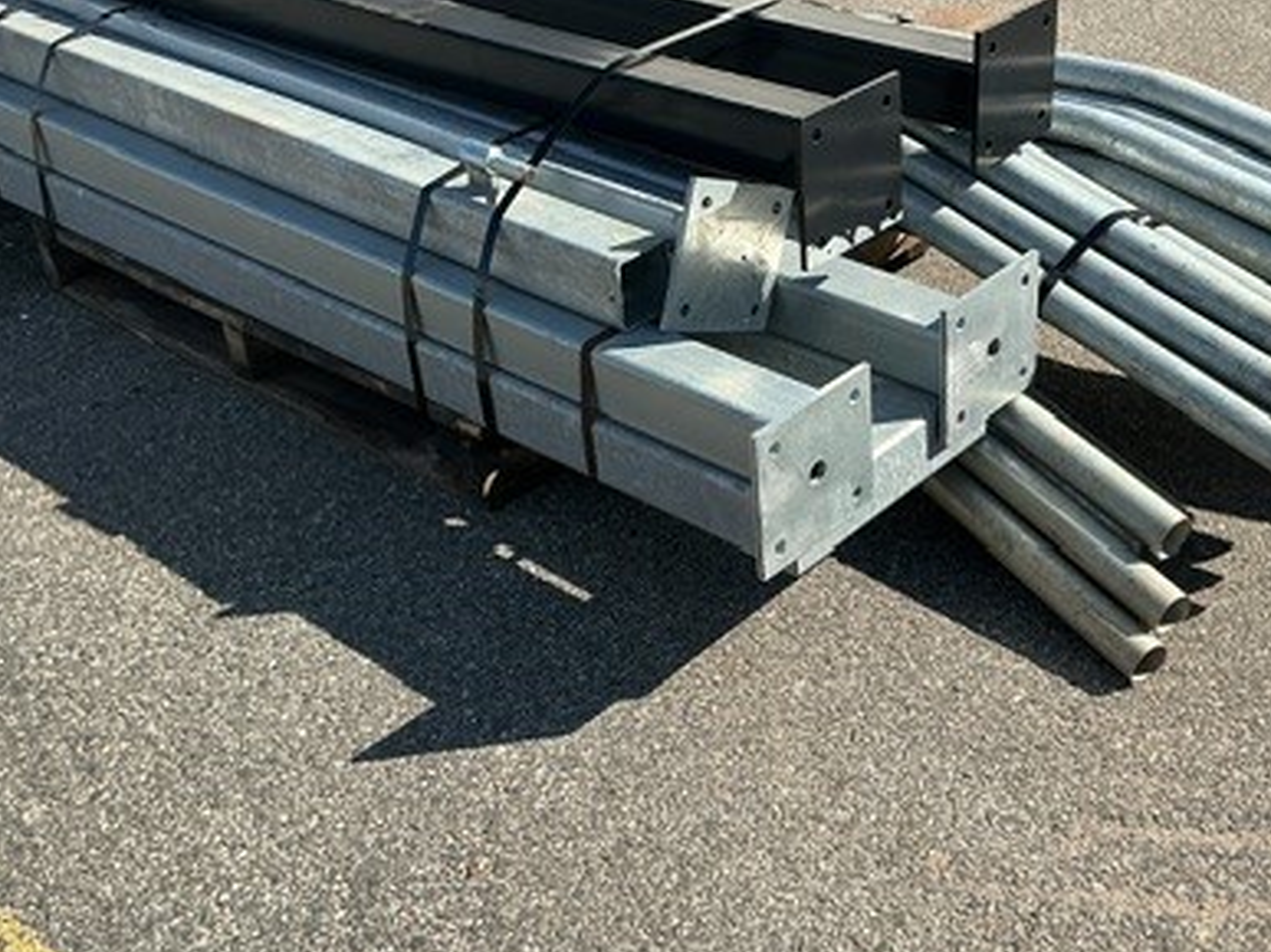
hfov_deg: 39.4
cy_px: 417
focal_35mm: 48
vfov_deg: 30.2
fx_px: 1762
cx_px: 808
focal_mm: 3
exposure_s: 1/1377
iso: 25
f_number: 1.8
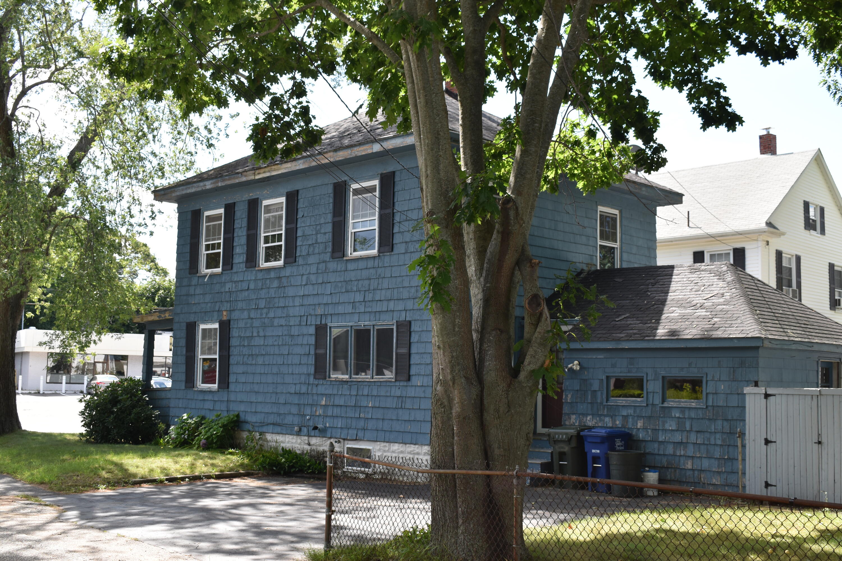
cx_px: 421
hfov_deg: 45.0
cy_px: 280
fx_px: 1017
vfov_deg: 30.8
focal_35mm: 44
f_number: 7.1
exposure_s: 1/250
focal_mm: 29
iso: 200
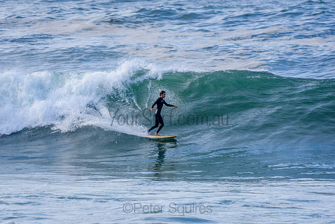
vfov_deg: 1.8
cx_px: 168
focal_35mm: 750
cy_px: 112
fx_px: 6980
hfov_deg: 2.7
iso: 500
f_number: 5.6
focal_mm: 500
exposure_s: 1/2000
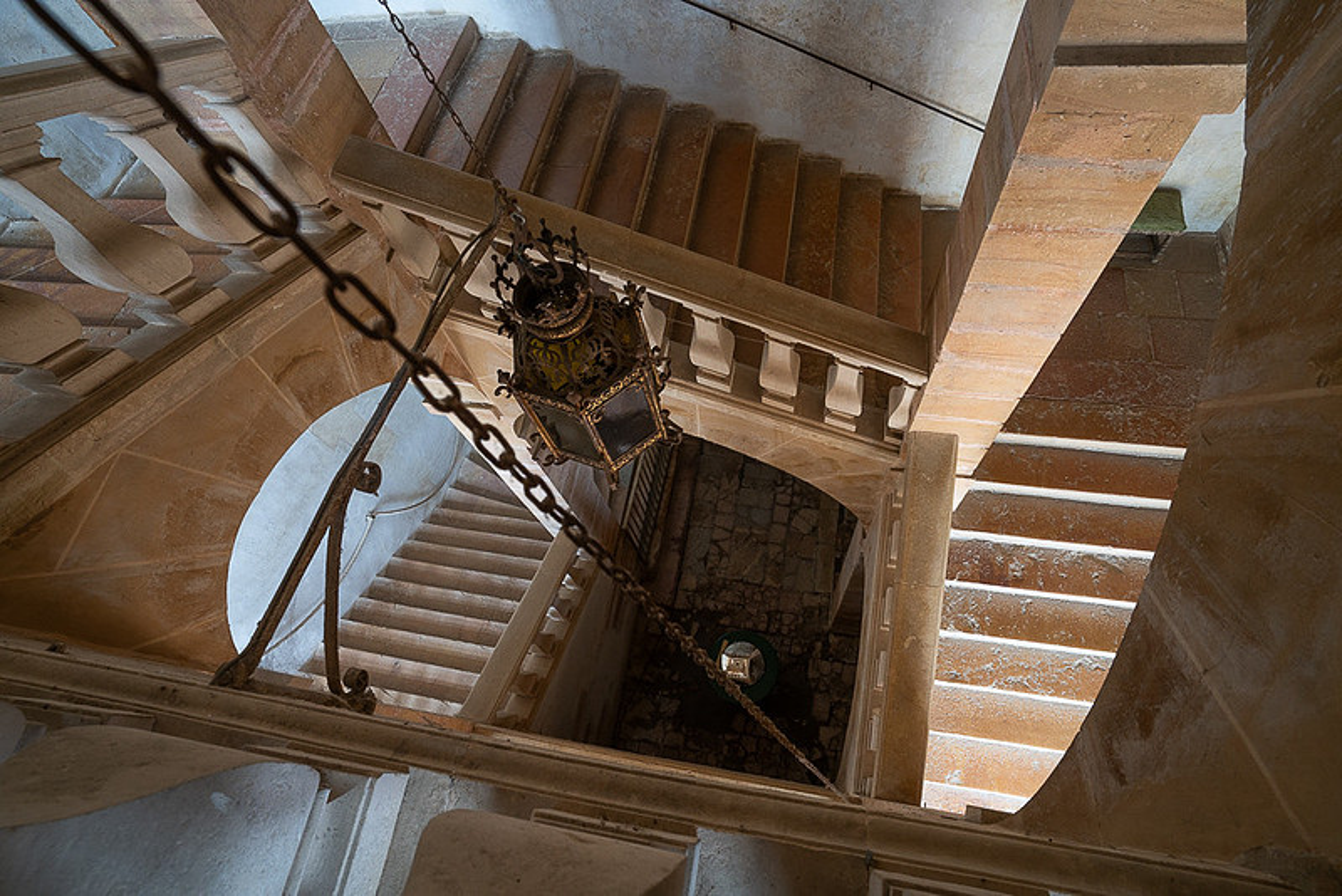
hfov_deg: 90.0
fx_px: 671
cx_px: 671
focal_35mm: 18
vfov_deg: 67.4
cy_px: 448
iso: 800
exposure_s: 1/8
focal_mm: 18
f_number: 8
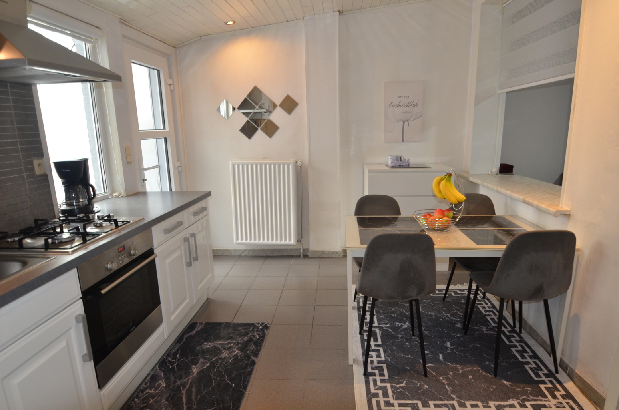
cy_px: 205
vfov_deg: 59.3
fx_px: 360
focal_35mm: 21
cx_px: 310
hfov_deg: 81.3
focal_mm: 14
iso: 560
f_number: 3.8
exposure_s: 1/60
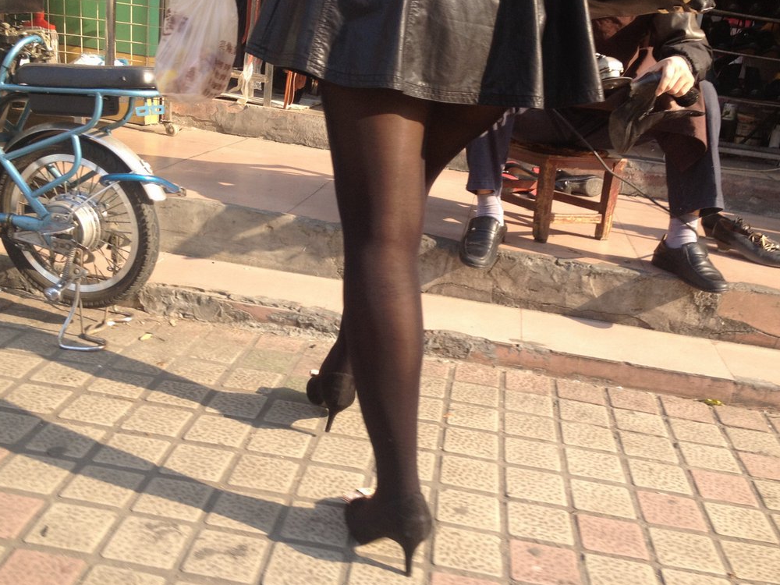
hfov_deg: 44.8
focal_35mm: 42
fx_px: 946
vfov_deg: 34.3
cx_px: 399
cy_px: 309
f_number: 2.4
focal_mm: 4.28
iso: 64
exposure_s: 1/400
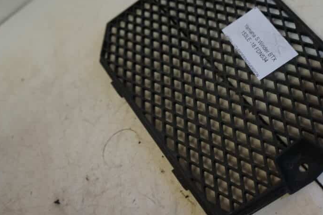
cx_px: 229
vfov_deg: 29.8
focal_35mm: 45
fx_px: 404
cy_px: 90
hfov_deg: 42.7
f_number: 4
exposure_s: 1/60
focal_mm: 20
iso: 800
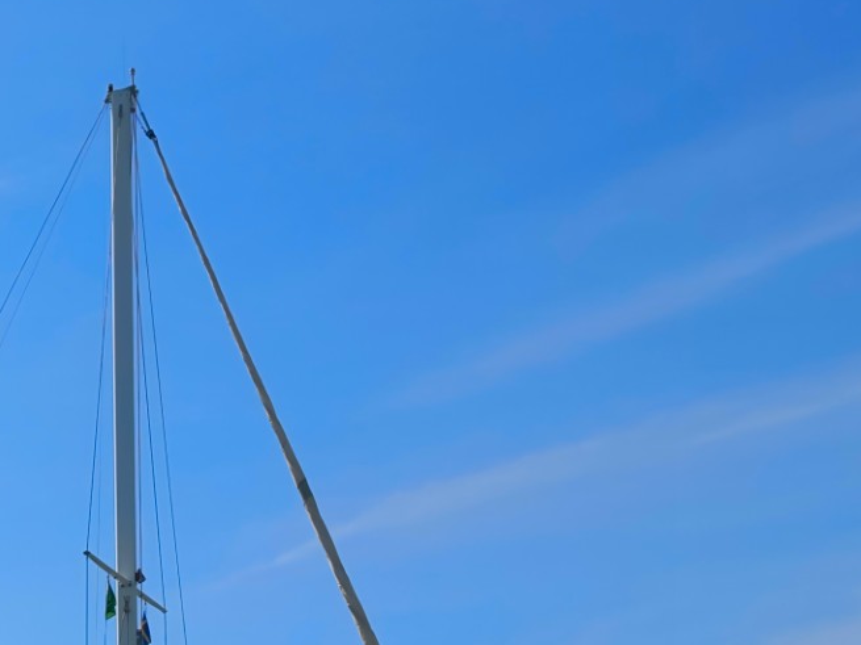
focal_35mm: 55
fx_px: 1368
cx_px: 95
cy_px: 692
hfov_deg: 33.2
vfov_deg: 24.9
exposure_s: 1/1538
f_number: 1.8
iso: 25
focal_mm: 4.6
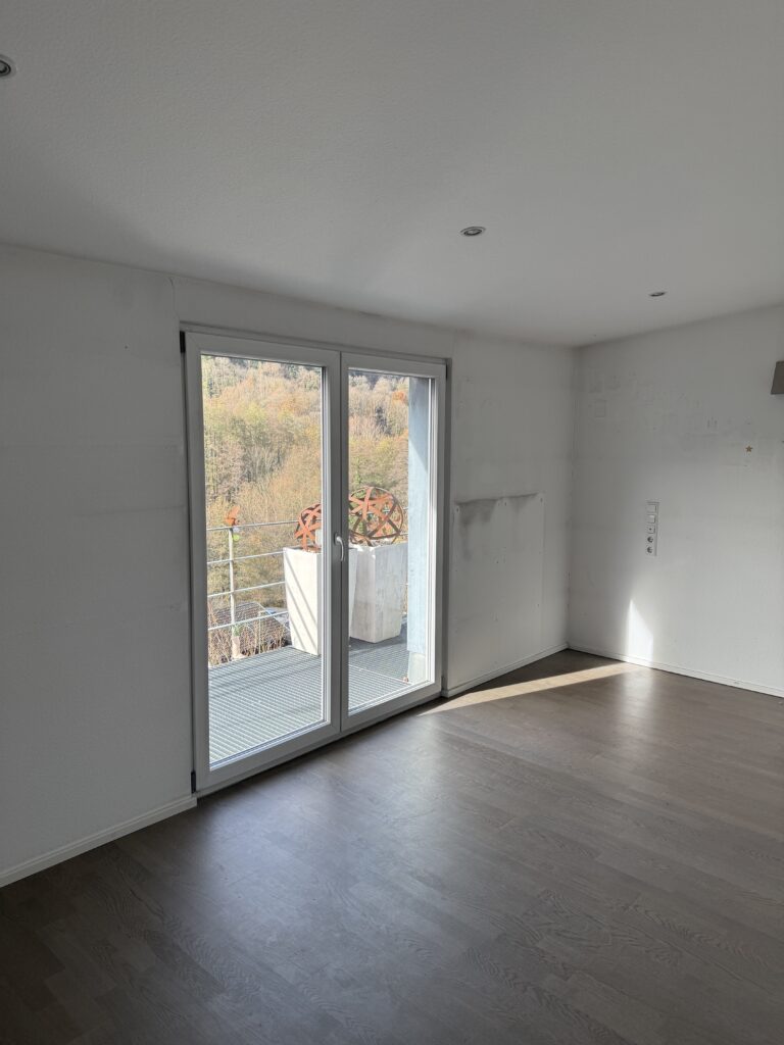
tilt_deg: -6.6
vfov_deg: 71.6
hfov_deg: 56.8
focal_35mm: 24
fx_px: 725
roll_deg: +0.3
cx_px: 392
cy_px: 522
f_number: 1.78
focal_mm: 6.76
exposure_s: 1/445
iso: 100
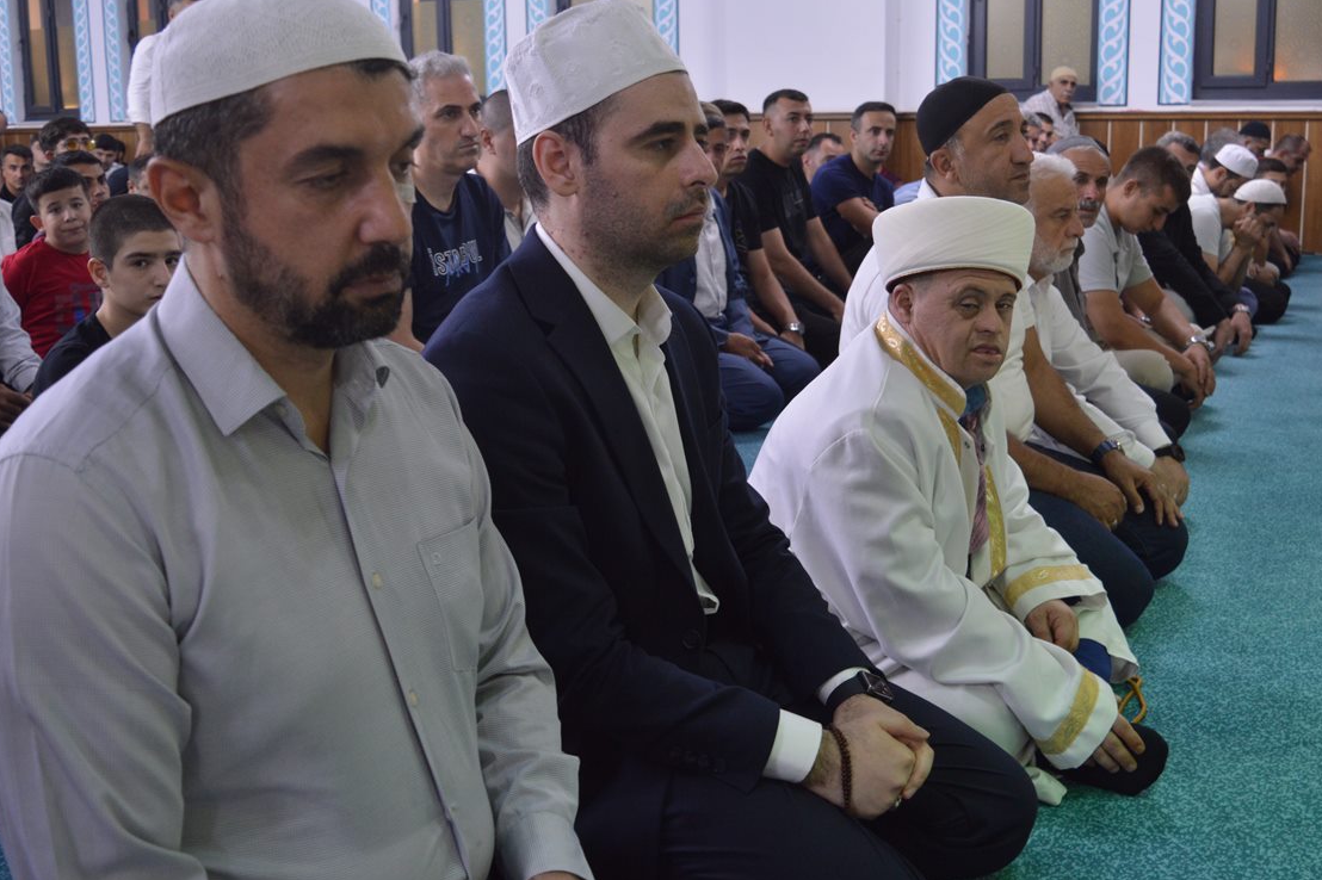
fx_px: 1358
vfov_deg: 35.9
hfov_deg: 51.8
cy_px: 397
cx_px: 730
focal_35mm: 37
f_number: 3.5
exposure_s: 1/30
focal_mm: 20
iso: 400
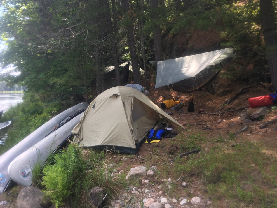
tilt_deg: -3.9
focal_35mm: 30
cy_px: 104
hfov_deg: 60.0
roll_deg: +0.7
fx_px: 240
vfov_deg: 46.8
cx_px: 138
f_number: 2.2
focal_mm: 4.15
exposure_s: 1/199
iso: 25
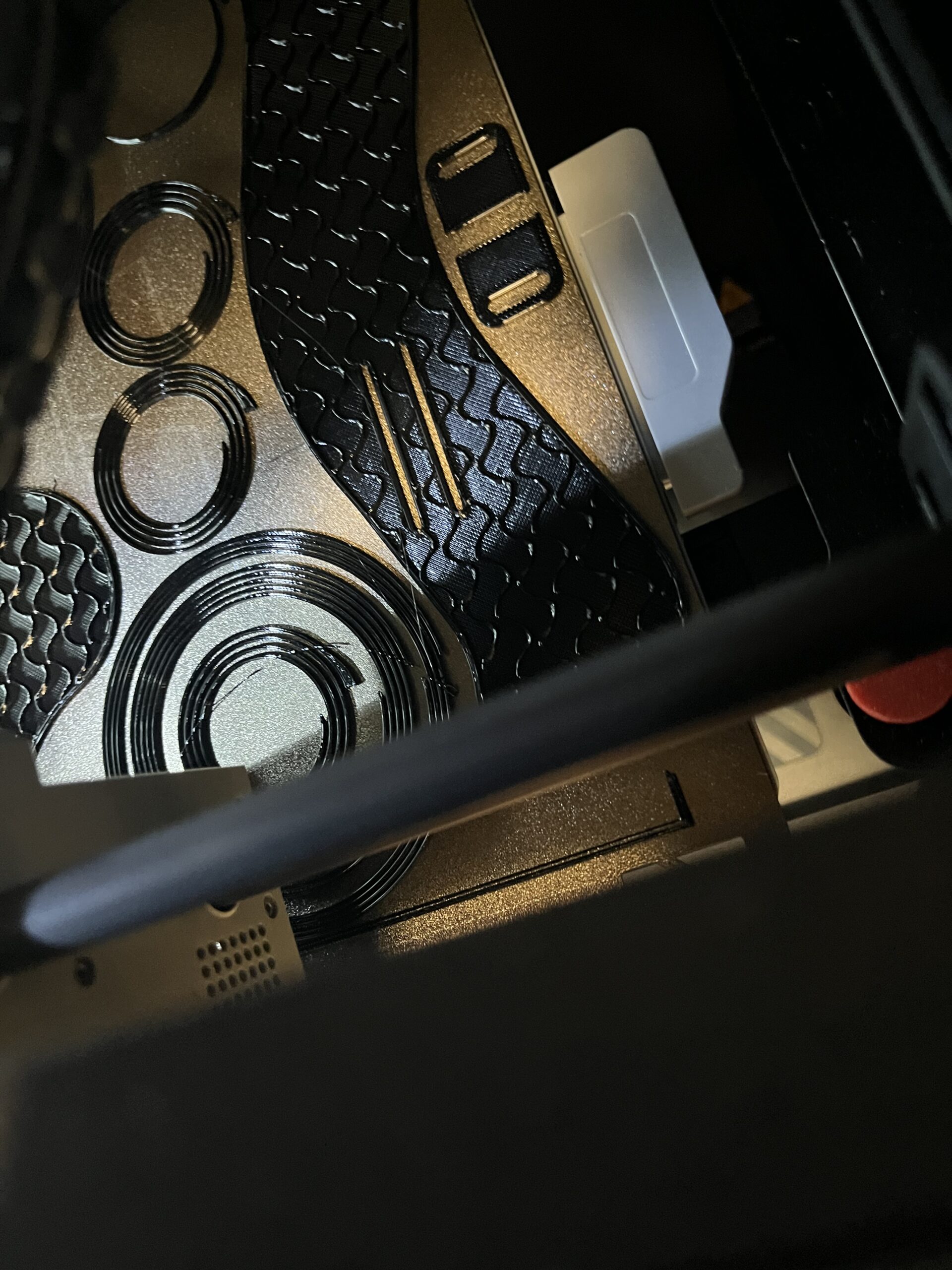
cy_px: 635
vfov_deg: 67.3
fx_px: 953
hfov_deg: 53.1
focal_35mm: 26
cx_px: 476
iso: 1000
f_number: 1.6
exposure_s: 1/30
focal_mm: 5.1
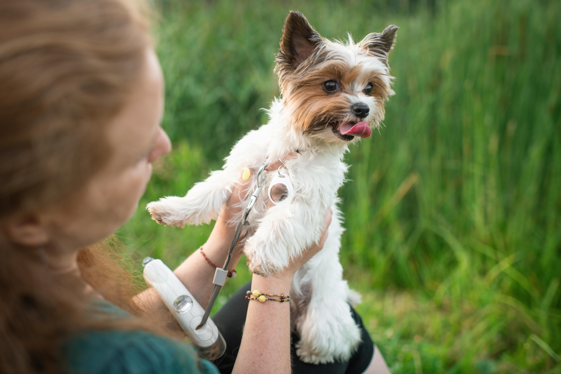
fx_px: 545
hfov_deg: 54.4
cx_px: 280
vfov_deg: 37.9
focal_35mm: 35
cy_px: 187
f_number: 2.8
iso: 250
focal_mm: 35
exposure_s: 1/800
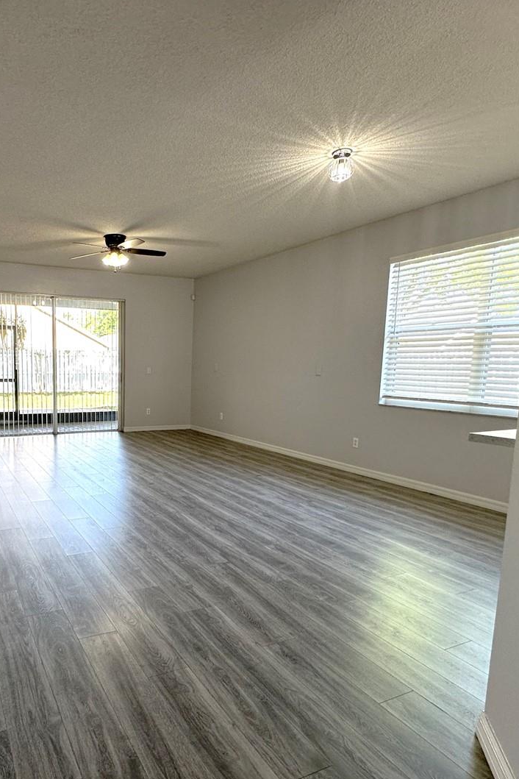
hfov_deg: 54.6
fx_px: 476
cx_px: 132
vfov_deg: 78.4
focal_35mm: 22
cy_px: 424
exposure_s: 1/120
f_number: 2.2
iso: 100
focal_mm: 2.22
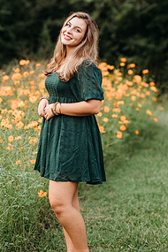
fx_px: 938
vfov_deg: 15.3
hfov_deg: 10.2
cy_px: 101
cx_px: 77
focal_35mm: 134
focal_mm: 85
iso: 100
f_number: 2.2
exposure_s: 1/800
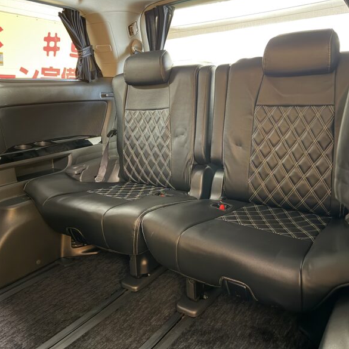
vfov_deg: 55.6
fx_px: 331
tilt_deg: -12.2
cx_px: 168
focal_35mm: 29
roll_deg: +1.6
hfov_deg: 55.6
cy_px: 175
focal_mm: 6.76
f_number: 1.78
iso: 2000
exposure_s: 1/9
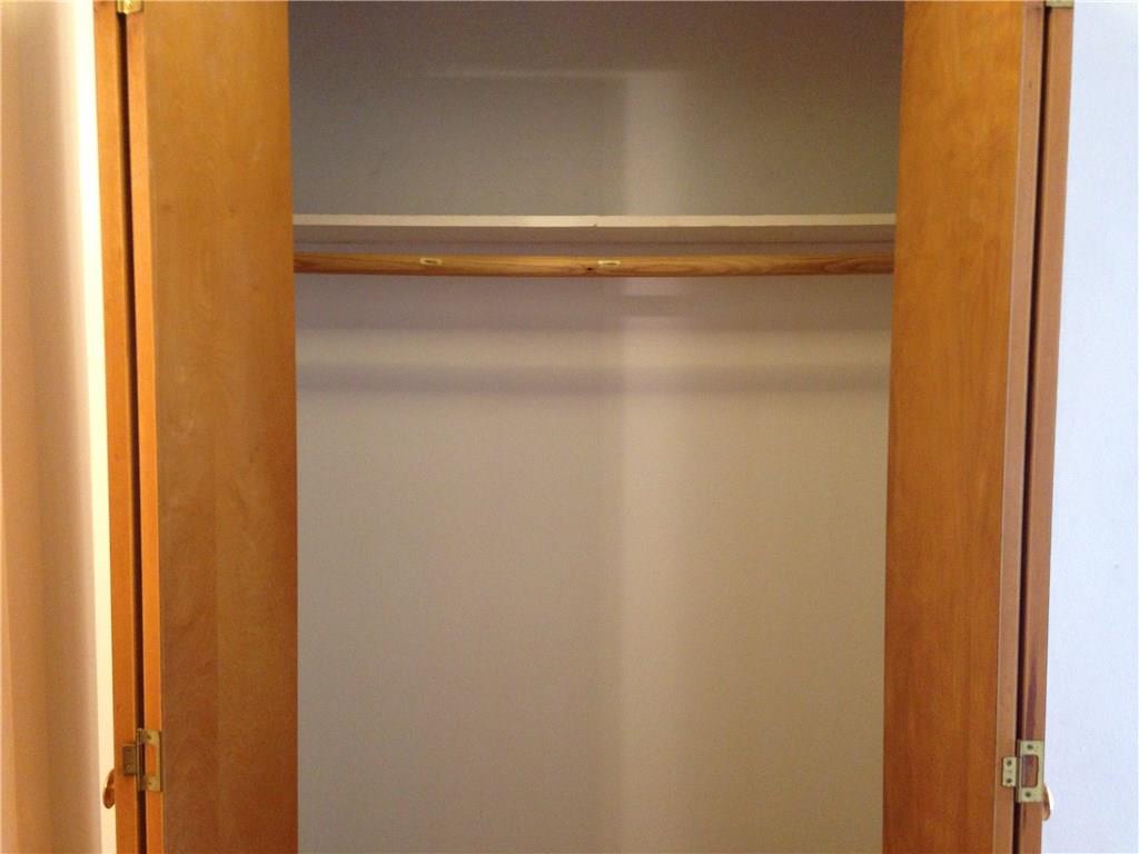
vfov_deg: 42.9
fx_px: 1086
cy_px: 427
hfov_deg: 55.4
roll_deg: +2.2
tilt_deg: -4.5
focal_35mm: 33
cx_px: 570
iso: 250
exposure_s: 1/20
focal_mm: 4.12
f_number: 2.4
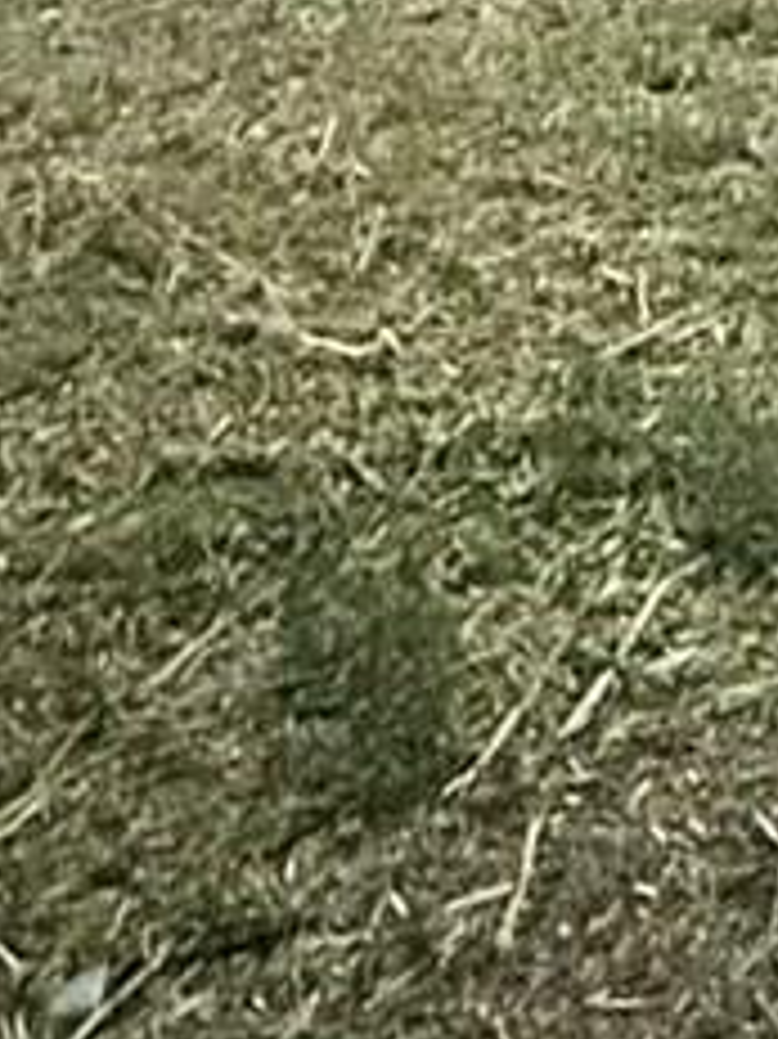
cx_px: 1938
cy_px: -643
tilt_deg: -1.5
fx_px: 2909
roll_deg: +1.3
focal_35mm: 97
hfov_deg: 11.9
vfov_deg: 17.6
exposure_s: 1/40
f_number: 2.2
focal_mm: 2.22
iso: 1250
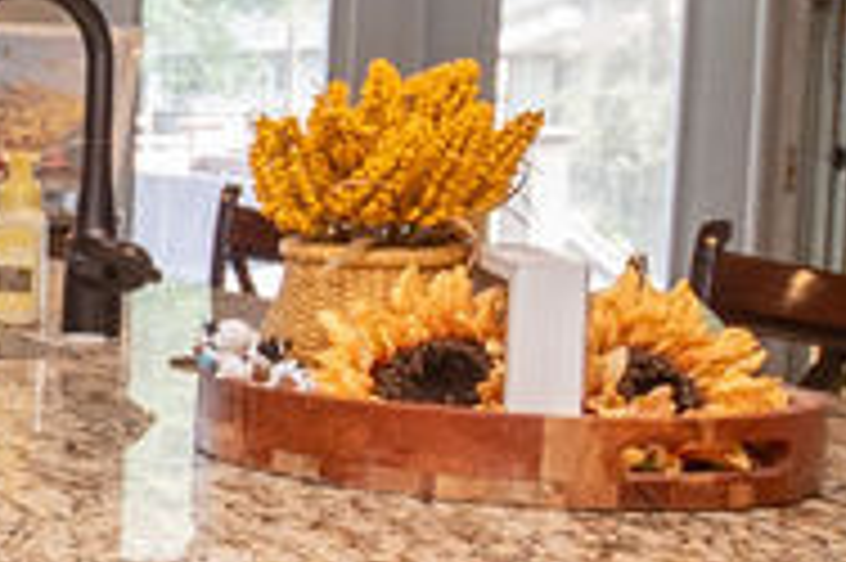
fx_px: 1996
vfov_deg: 16.0
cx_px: -860
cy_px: 299
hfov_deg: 17.2
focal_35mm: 85
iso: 1000
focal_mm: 10
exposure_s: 1/160
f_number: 5
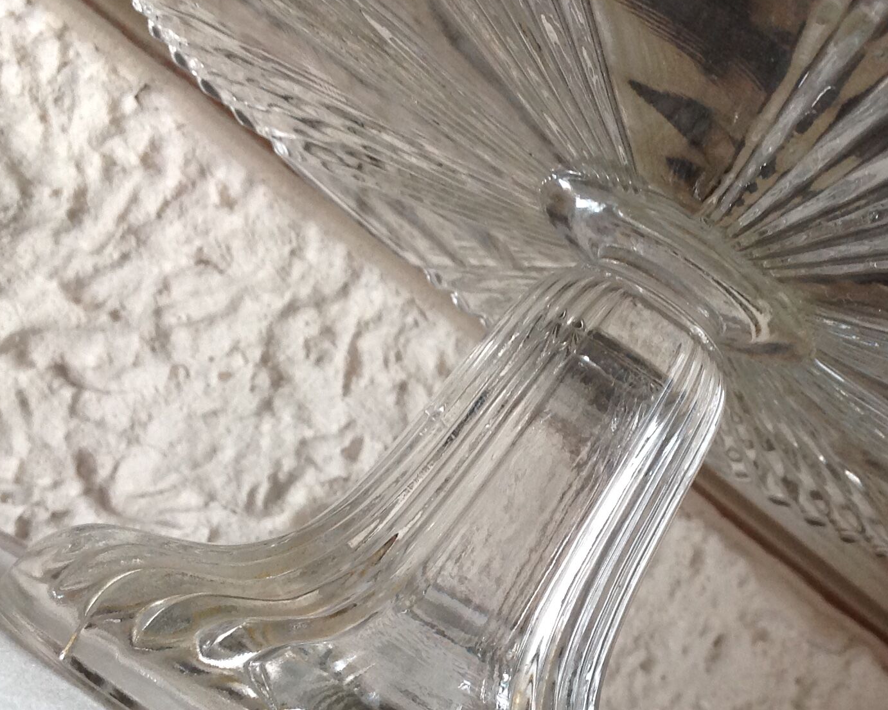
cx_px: 581
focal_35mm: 64
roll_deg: -32.6
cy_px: 500
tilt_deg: +10.3
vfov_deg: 23.7
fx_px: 1682
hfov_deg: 29.4
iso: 100
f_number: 2.4
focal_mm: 4.28
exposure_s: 1/15
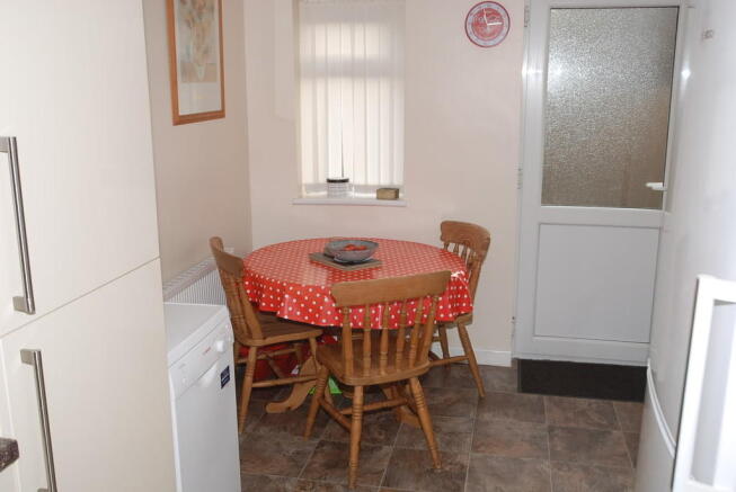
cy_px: 246
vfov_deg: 37.0
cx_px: 368
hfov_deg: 53.1
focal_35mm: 36
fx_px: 737
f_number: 5.6
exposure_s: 1/60
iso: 200
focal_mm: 24
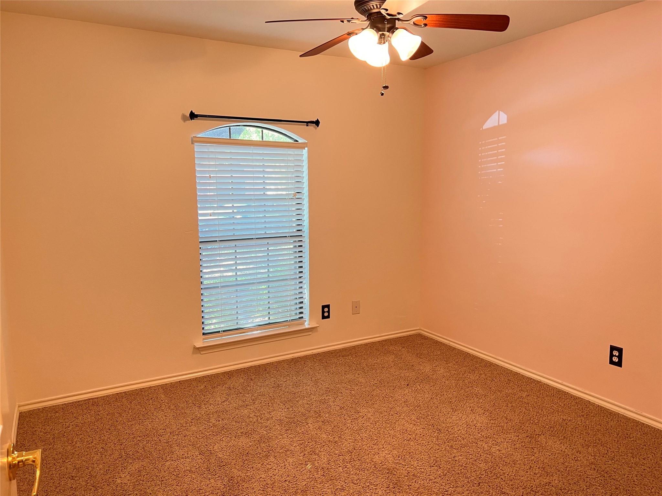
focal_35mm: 26
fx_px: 497
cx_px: 331
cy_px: 248
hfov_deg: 67.3
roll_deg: +0.6
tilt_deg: -7.8
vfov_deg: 53.1
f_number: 1.5
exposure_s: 1/60
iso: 125
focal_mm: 5.7
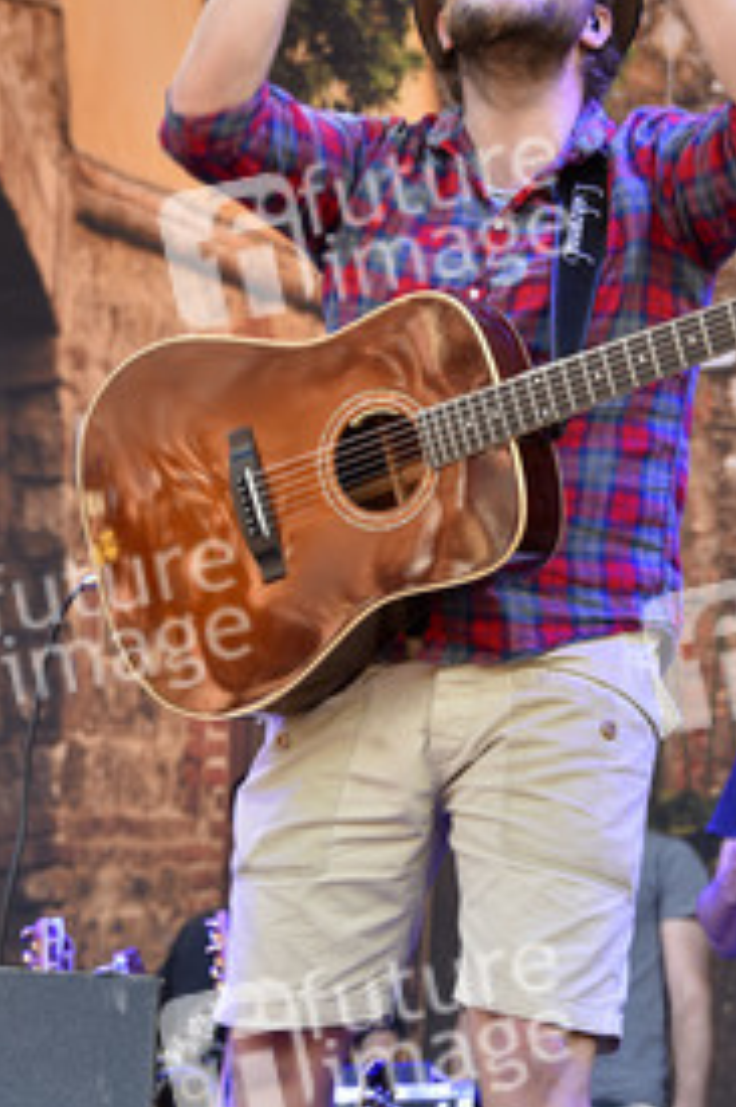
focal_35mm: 102
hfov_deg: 13.4
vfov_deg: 20.0
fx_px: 3132
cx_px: 483
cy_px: 435
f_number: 5.6
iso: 250
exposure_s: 1/160
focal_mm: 70
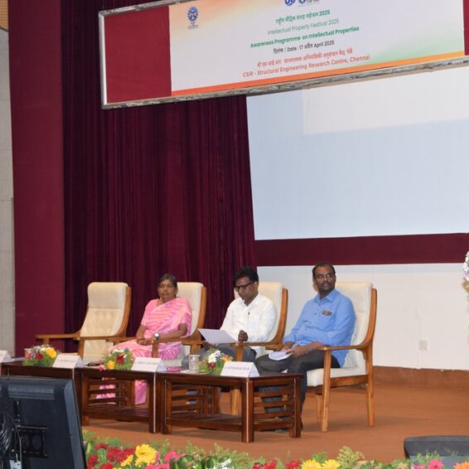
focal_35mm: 97
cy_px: 235
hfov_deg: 17.9
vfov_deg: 17.9
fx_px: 1487
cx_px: 325
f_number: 6.3
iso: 800
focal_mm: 42
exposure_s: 1/60
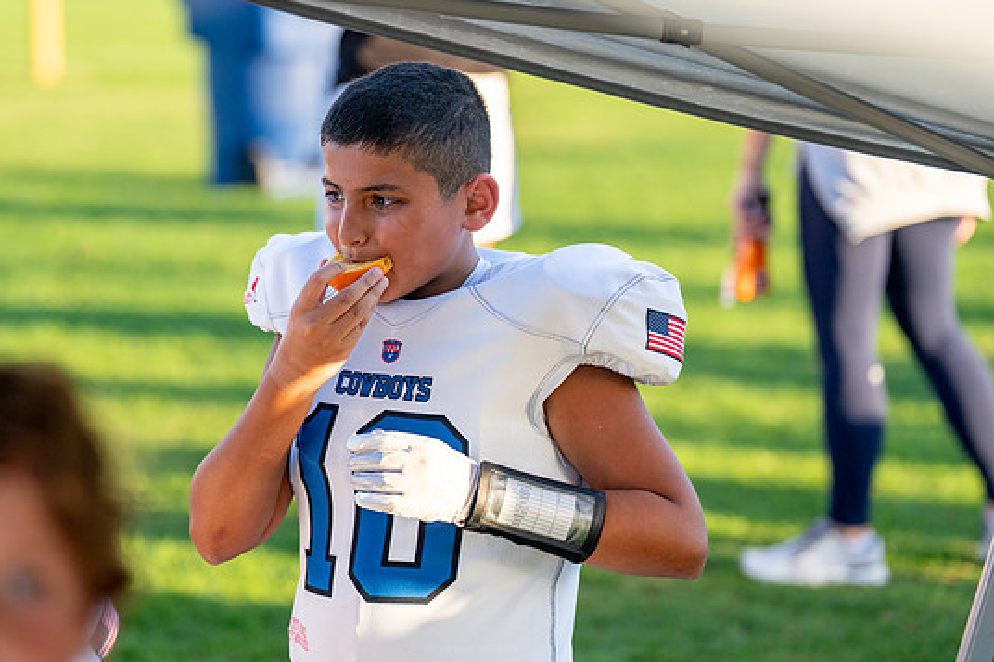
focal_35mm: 138
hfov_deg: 14.9
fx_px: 3809
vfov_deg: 9.9
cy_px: 311
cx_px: 419
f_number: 2.8
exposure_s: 1/2000
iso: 320
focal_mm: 118
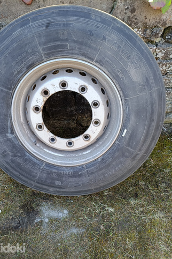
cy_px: 132
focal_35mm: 28
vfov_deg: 65.5
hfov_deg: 46.2
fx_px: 201
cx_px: 72
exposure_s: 1/101
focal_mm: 4.94
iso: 101
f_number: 1.5
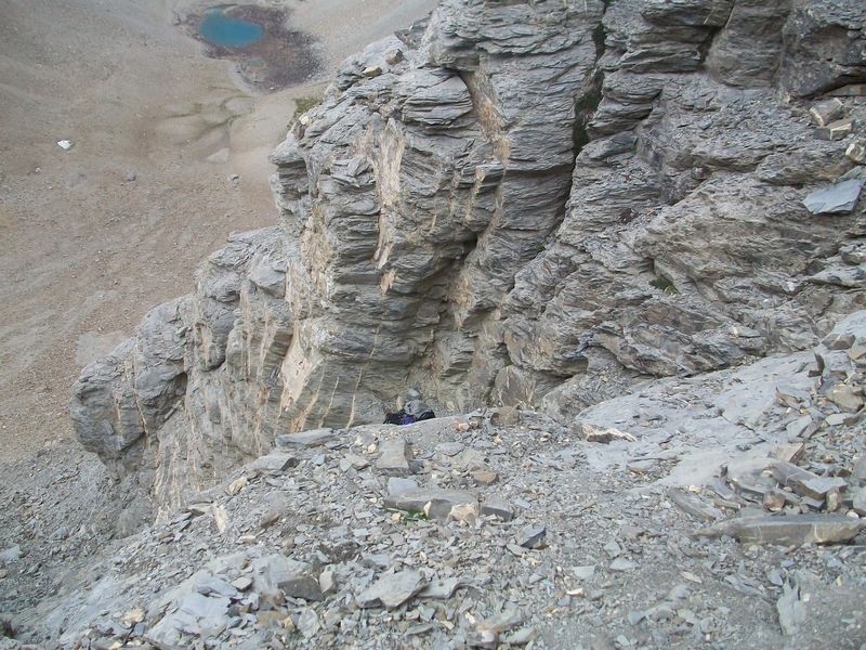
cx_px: 433
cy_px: 325
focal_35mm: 34
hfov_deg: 54.0
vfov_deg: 41.8
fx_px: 851
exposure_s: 1/640
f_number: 2.8
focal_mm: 5.7
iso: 80
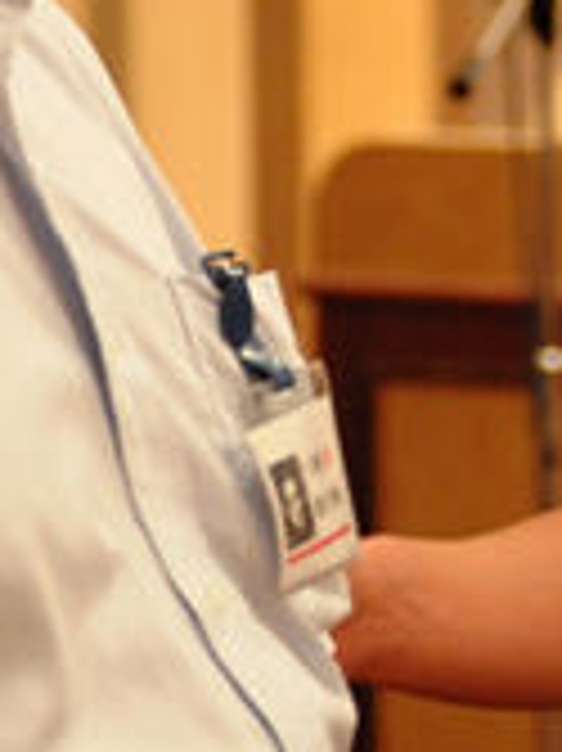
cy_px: -68
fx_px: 4162
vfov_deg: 10.2
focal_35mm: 192
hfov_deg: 7.6
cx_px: 710
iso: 5600
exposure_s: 1/125
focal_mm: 52
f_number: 2.8
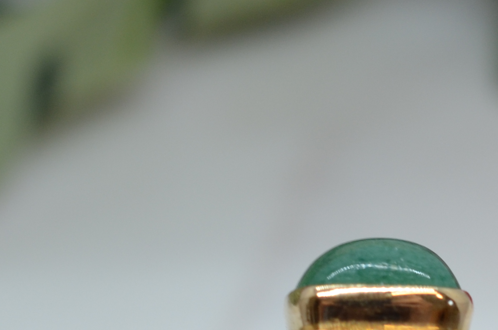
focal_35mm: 219
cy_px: 317
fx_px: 3023
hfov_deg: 9.4
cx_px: 405
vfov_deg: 6.2
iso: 250
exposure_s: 1/60
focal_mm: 40
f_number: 8
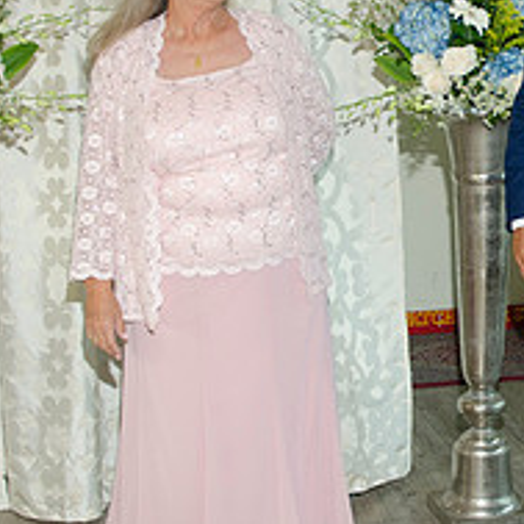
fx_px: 1473
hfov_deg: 19.5
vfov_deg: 20.2
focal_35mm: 86
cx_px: 532
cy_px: 227
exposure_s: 1/125
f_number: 5.6
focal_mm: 22
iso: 400
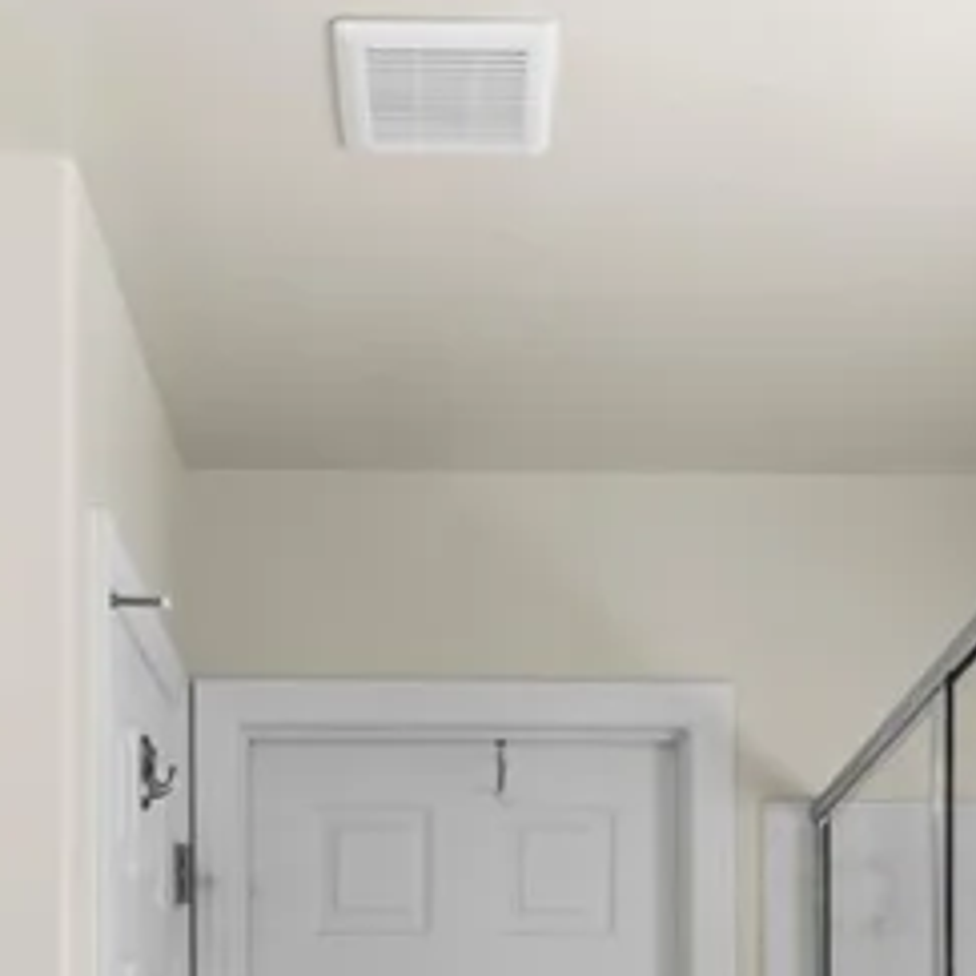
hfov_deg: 28.2
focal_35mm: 61
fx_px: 1946
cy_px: 1223
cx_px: 506
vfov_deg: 24.9
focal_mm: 17
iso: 400
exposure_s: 1/15
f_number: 8
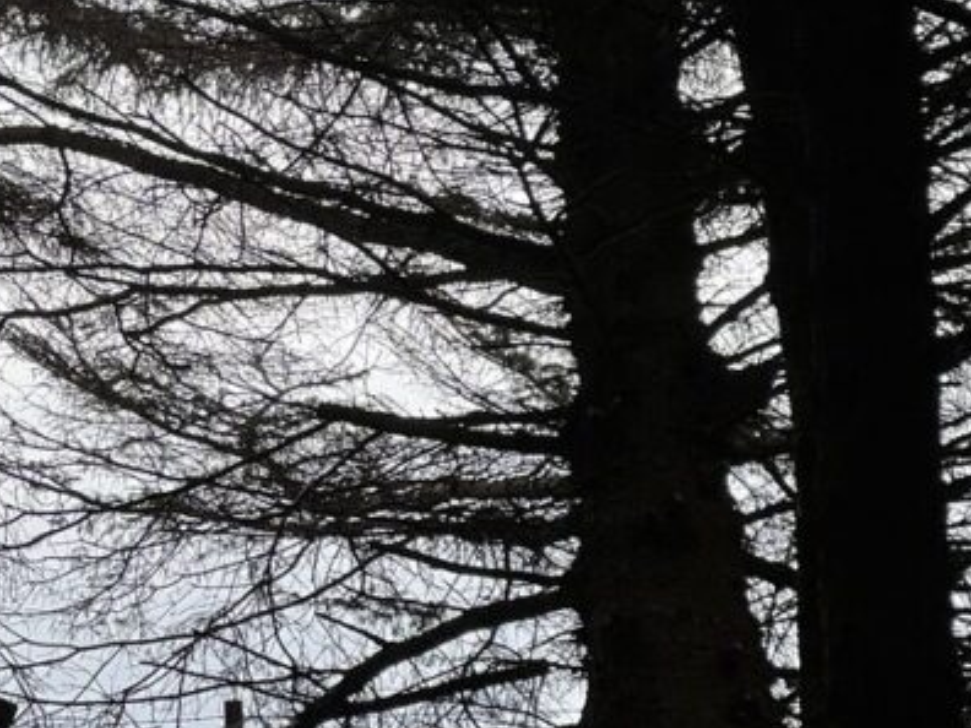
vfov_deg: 7.5
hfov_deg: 9.9
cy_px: 127
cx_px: 44
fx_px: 5582
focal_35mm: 199
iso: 20
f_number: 2.8
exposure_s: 1/128
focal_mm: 9
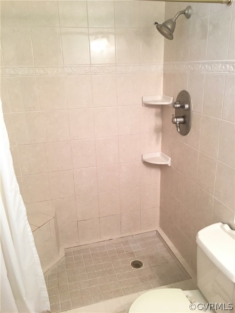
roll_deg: +1.3
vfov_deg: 61.7
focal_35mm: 29
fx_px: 262
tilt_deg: -17.5
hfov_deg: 48.2
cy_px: 156
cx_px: 118
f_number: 2.2
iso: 50
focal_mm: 4.15
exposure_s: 1/15
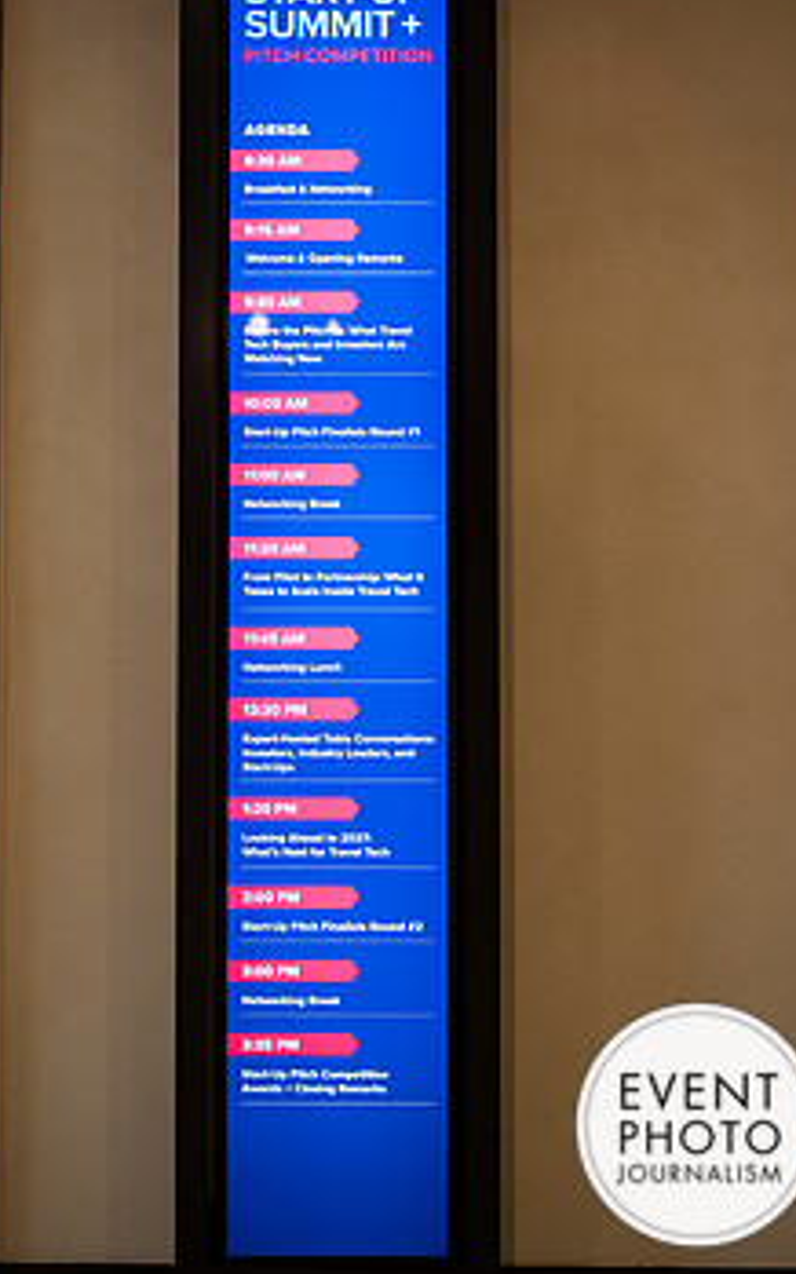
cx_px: 391
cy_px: 540
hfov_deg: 57.2
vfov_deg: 81.7
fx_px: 729
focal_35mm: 21
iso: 250
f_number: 2.5
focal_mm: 16
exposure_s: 1/125
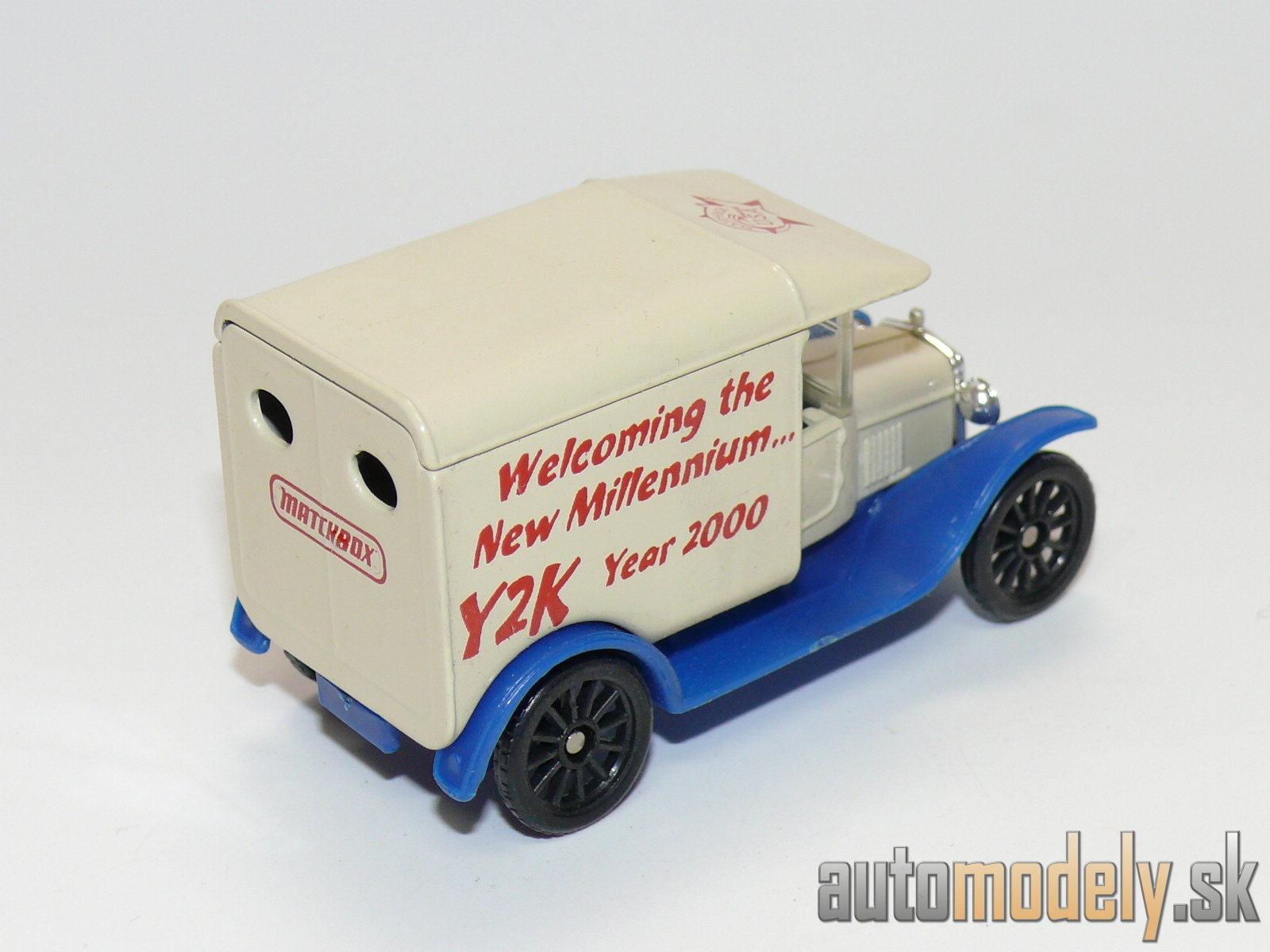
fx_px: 3485
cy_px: 476
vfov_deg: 15.6
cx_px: 635
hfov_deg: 20.7
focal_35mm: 95
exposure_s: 1/30
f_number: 4
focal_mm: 12.9
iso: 100
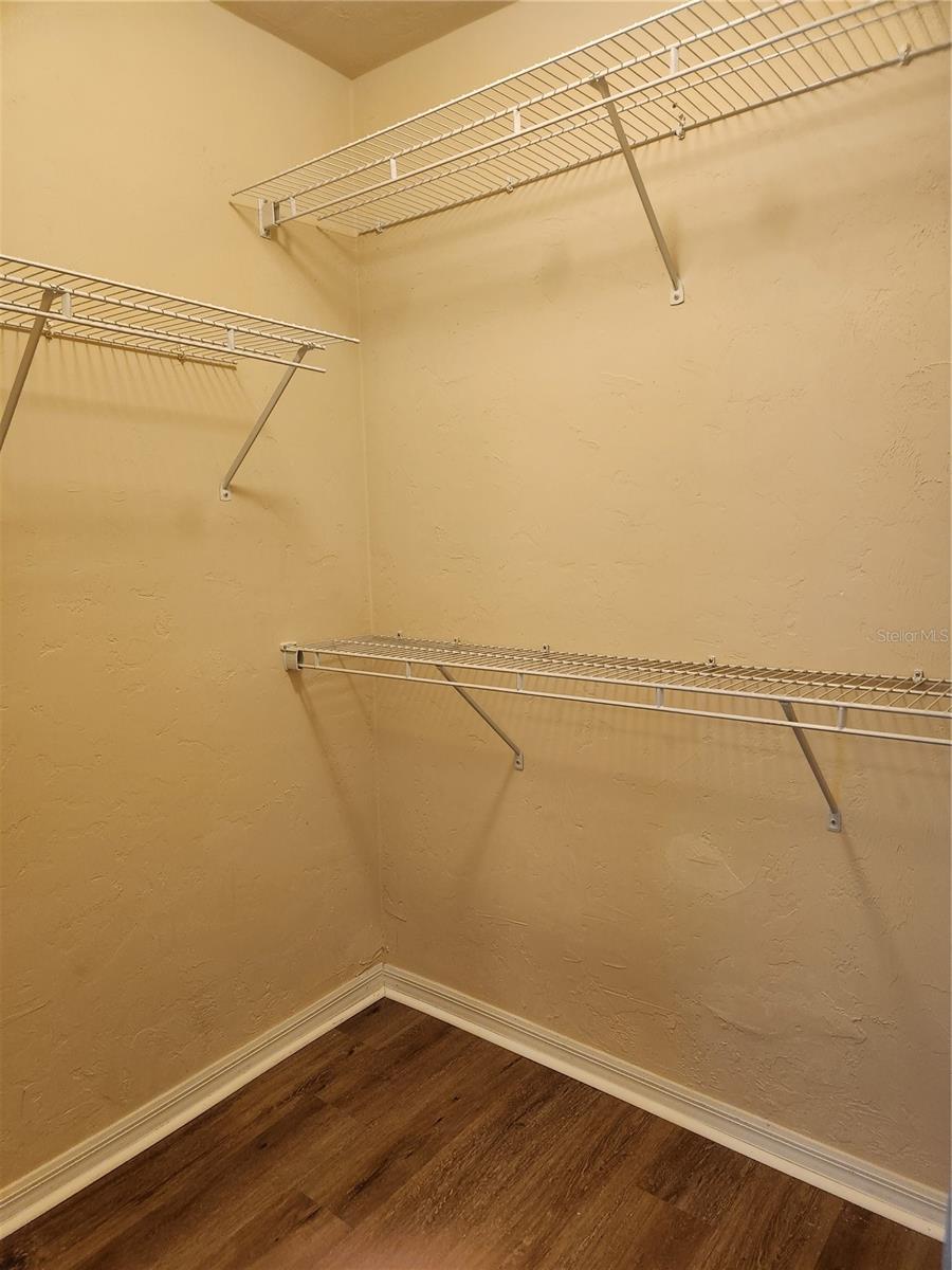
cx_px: 476
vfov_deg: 73.9
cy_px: 635
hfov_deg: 58.9
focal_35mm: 23
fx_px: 843
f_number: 1.8
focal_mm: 5.4
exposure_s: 1/120
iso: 400
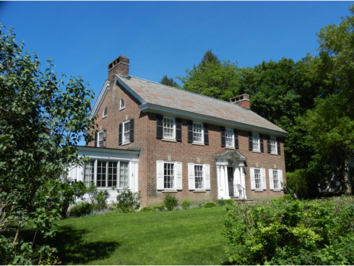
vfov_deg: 48.3
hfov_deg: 61.6
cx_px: 177
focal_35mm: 29
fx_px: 297
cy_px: 133
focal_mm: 5.1
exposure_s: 1/1600
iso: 160
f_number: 3.6
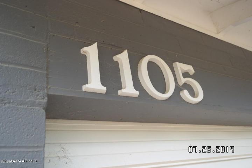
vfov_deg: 43.6
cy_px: 84
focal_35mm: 30
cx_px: 126
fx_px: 210
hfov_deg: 61.9
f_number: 4
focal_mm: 20
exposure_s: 1/100
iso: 100
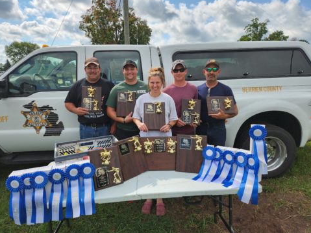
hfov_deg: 71.6
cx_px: 150
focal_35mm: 24
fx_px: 216
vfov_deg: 56.8
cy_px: 117
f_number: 1.8
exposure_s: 1/1318
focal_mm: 5.4
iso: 20
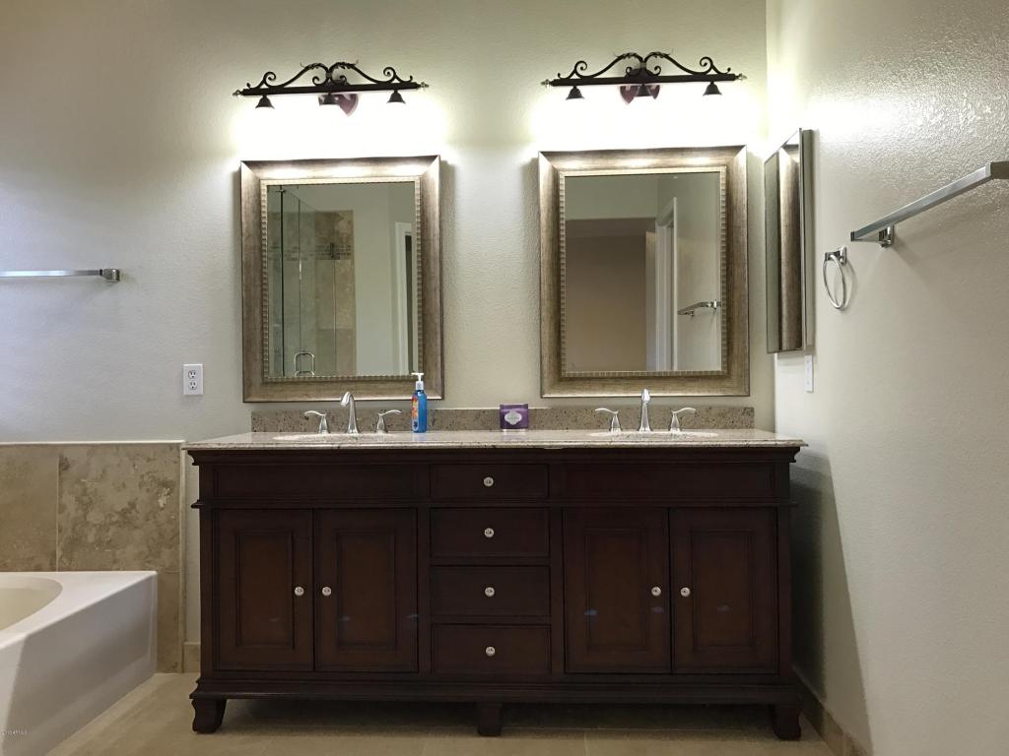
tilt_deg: +1.3
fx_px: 816
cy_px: 378
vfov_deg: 49.7
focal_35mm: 28
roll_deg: +0.0
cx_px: 504
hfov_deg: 63.4
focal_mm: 3.99
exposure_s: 1/30
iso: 32
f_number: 1.8
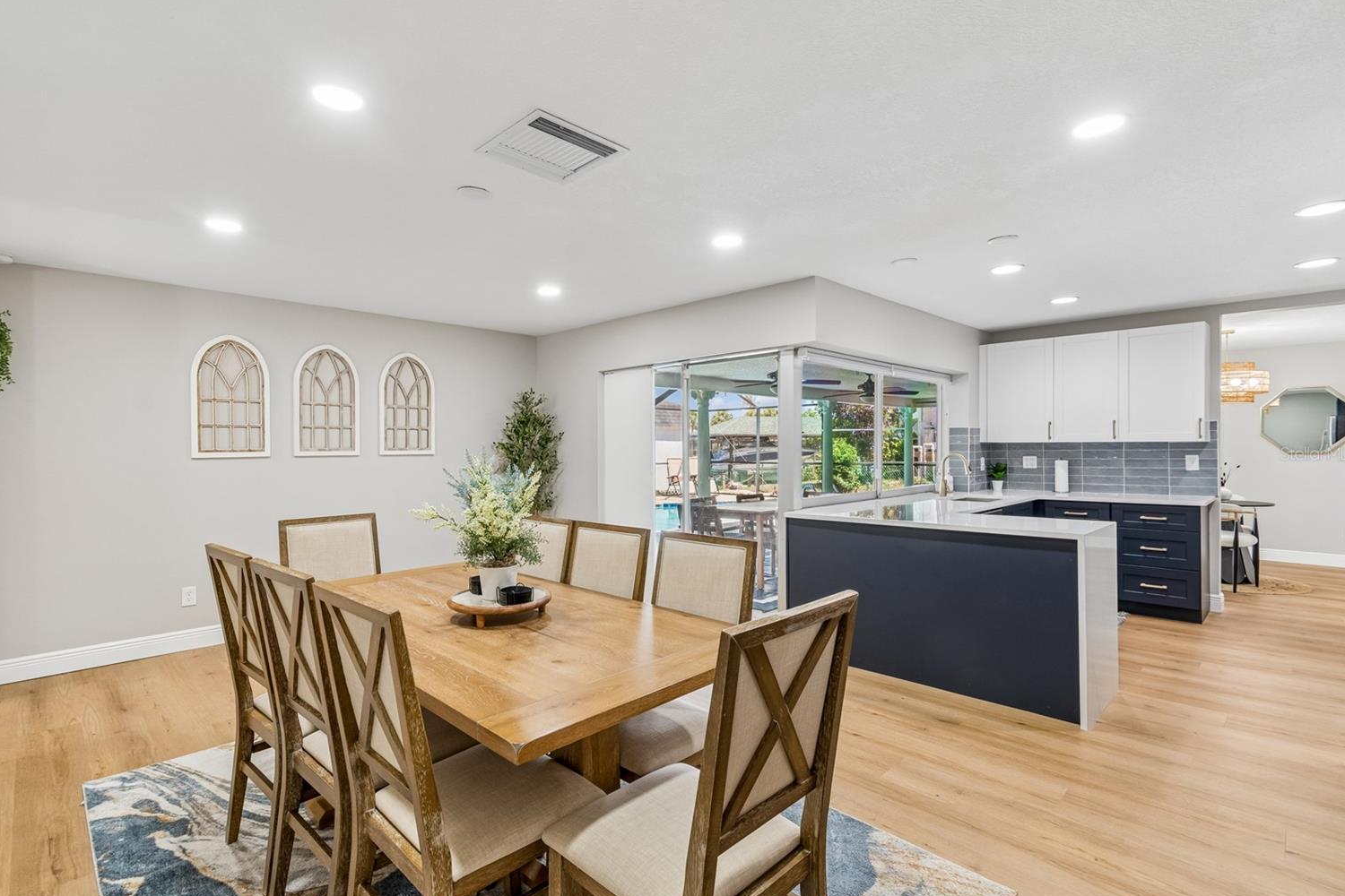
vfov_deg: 73.7
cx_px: 643
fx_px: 598
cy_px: 453
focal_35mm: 16
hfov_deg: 96.7
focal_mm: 10
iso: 100
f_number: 7.1
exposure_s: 1/4
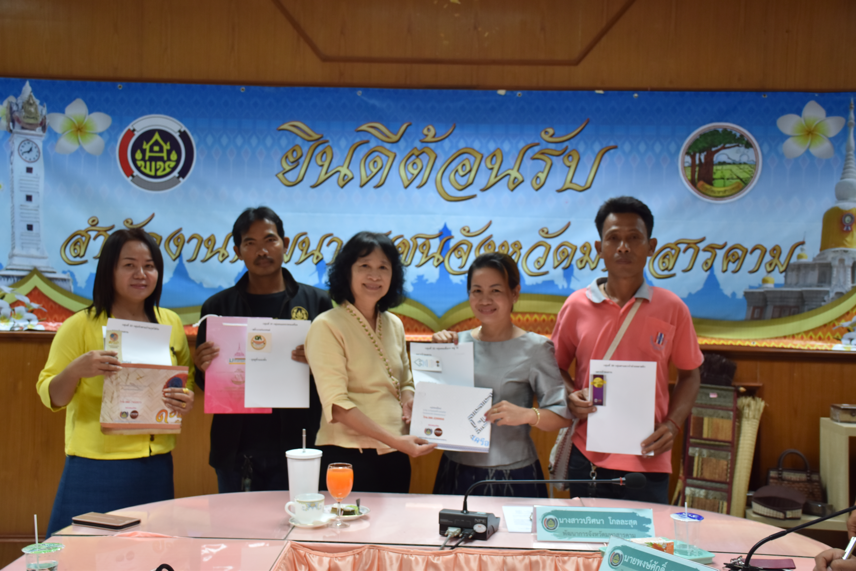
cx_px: 428
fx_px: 963
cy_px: 286
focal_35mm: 40
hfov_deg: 47.9
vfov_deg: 33.0
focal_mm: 27
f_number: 4.5
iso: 400
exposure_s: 1/50
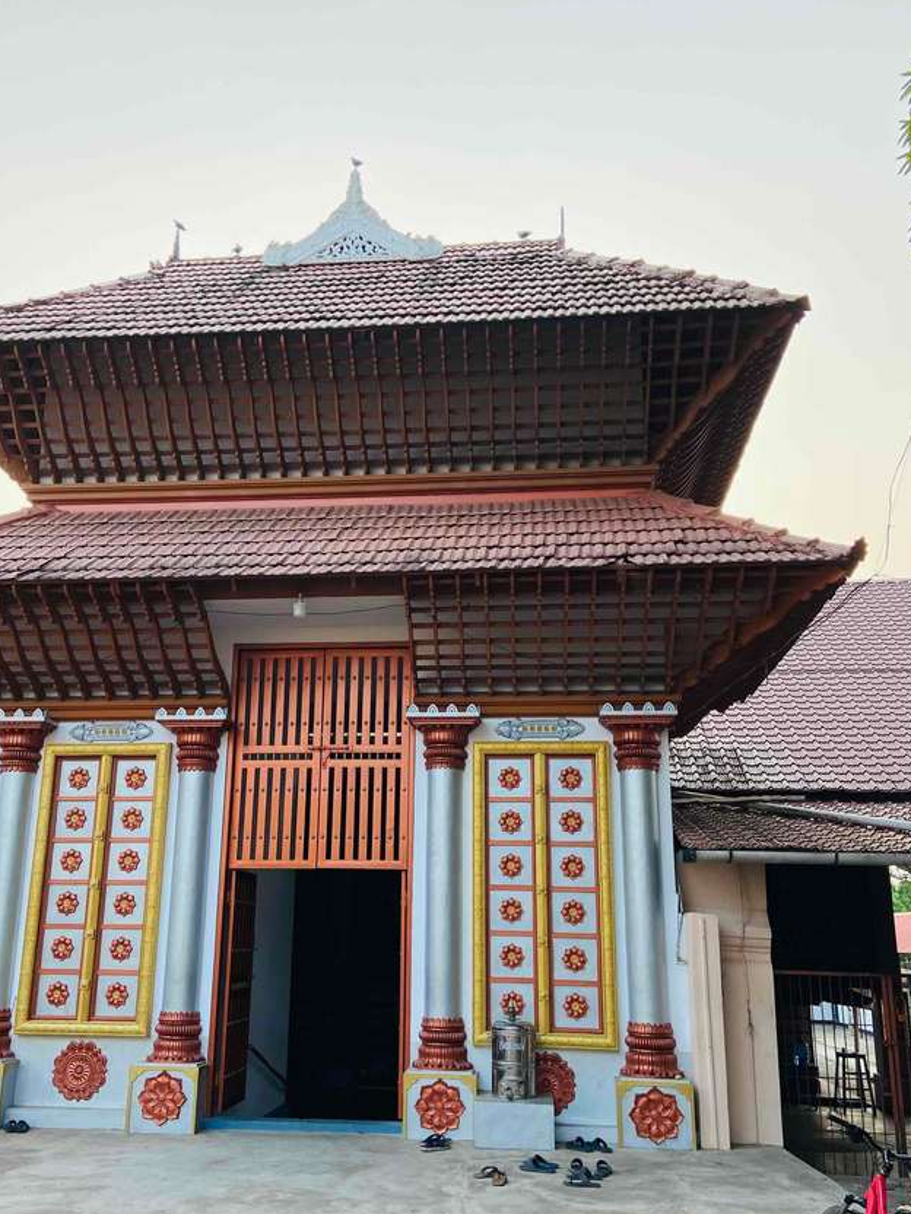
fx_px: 1123
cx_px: 416
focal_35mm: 32
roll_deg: -1.2
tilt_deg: +14.9
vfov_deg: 56.7
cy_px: 661
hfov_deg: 44.1
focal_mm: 4.25
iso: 32
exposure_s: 1/299
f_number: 1.8
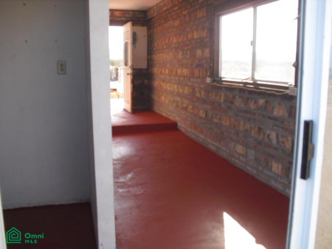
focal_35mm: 36
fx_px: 345
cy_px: 124
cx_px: 166
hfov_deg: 51.4
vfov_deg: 39.7
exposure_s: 1/200
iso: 100
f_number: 3.1
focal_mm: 6.3
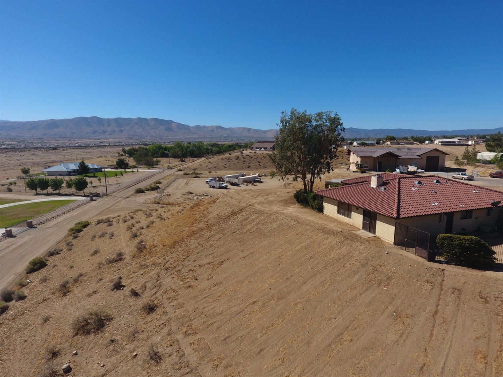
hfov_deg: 81.8
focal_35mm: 20
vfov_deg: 65.9
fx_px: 291
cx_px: 252
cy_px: 188
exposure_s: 1/1300
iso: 100
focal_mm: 3.61
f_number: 2.8
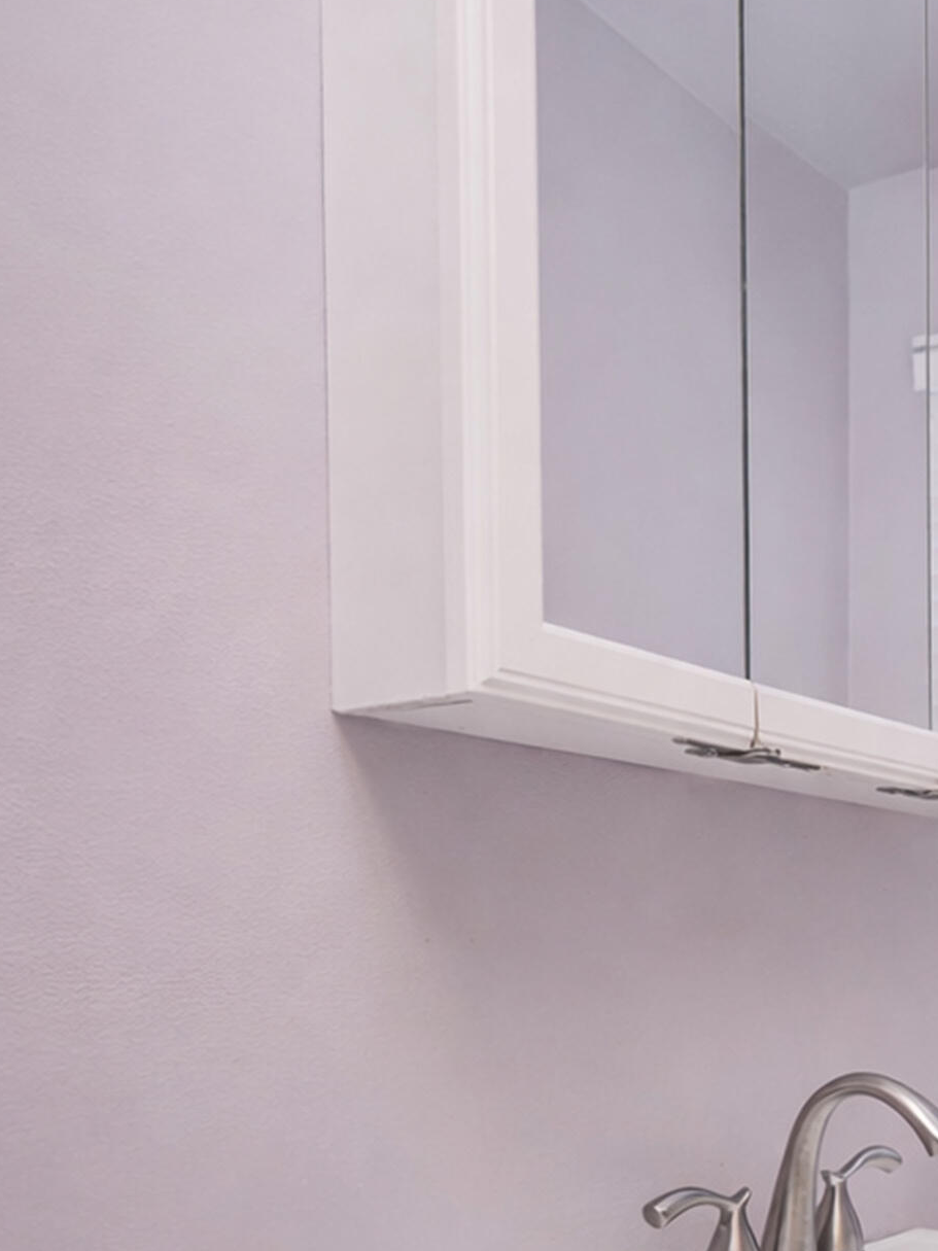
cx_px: 1251
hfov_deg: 29.0
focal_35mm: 39
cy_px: 981
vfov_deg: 45.5
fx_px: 1416
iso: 64
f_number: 4
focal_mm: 16.5
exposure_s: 1/25
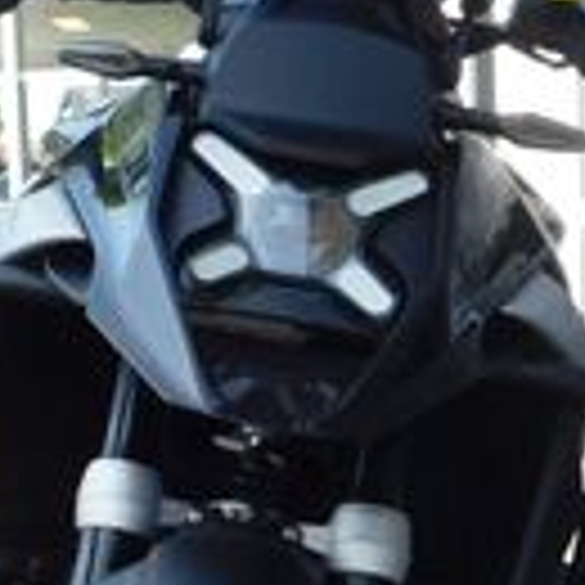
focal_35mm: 100
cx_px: 162
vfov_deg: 17.3
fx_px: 1912
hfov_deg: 17.3
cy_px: 414
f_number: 3
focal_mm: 4
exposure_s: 1/320
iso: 125
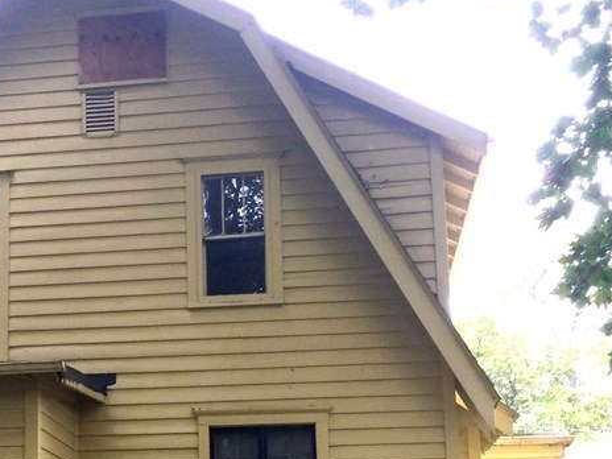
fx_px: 1131
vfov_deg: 22.5
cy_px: 390
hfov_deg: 29.7
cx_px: 137
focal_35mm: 64
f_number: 2.2
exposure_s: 1/120
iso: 32
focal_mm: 4.15
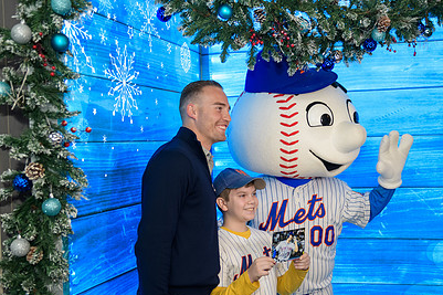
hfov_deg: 36.2
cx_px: 261
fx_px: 676
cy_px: 188
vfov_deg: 24.5
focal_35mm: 55
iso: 400
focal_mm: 38
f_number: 3.2
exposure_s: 1/125
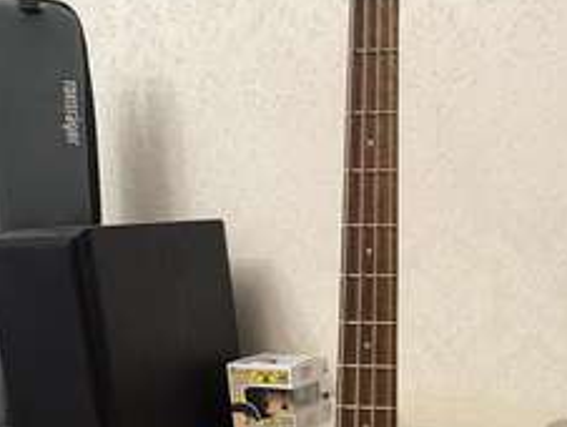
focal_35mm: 53
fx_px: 869
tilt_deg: -14.7
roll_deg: +3.1
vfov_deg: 26.0
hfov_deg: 35.3
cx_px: 425
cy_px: 435
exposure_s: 1/60
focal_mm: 6.76
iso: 800
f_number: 1.78
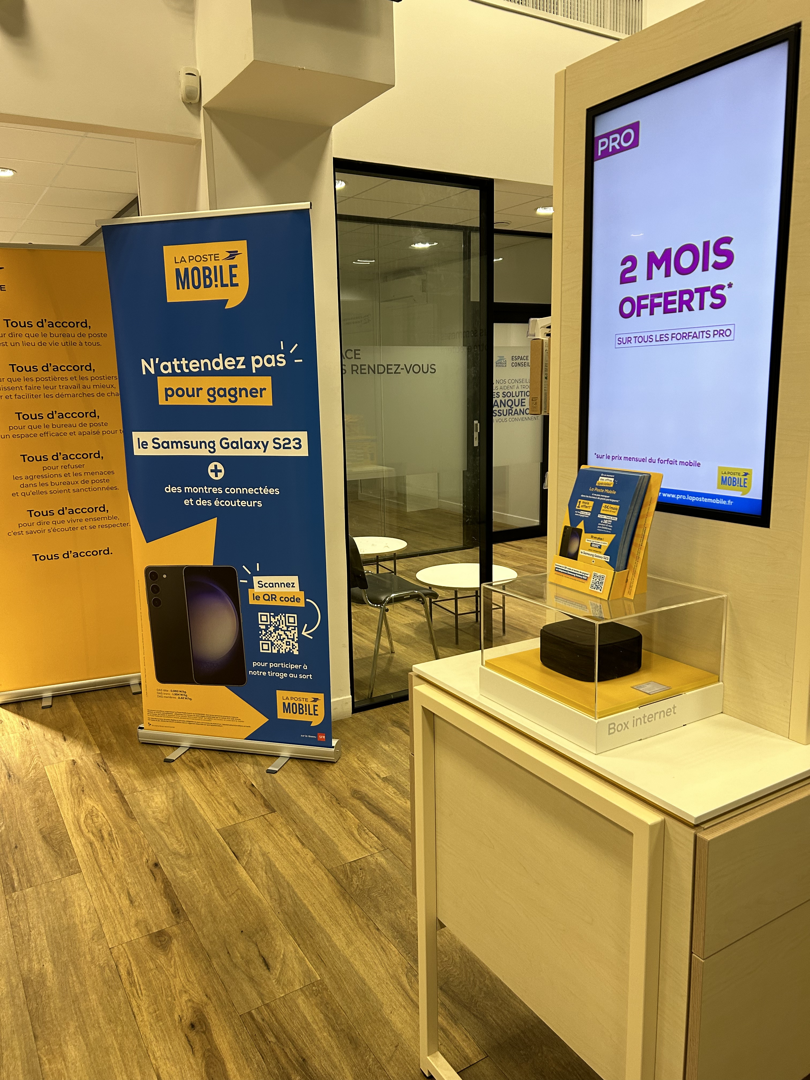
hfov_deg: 53.1
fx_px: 811
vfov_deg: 67.3
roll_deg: +0.2
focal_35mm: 26
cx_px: 405
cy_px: 540
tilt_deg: -11.2
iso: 125
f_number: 1.5
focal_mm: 5.7
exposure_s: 1/120
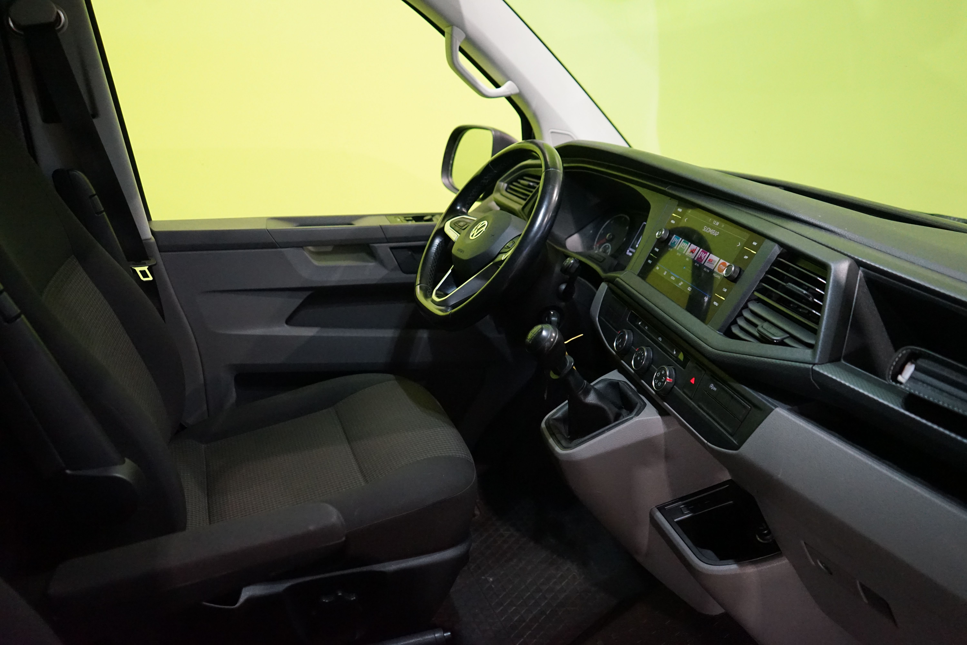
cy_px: 322
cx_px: 484
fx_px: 752
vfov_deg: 46.4
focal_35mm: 28
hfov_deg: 65.5
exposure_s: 1/160
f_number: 3.5
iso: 6400
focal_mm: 28
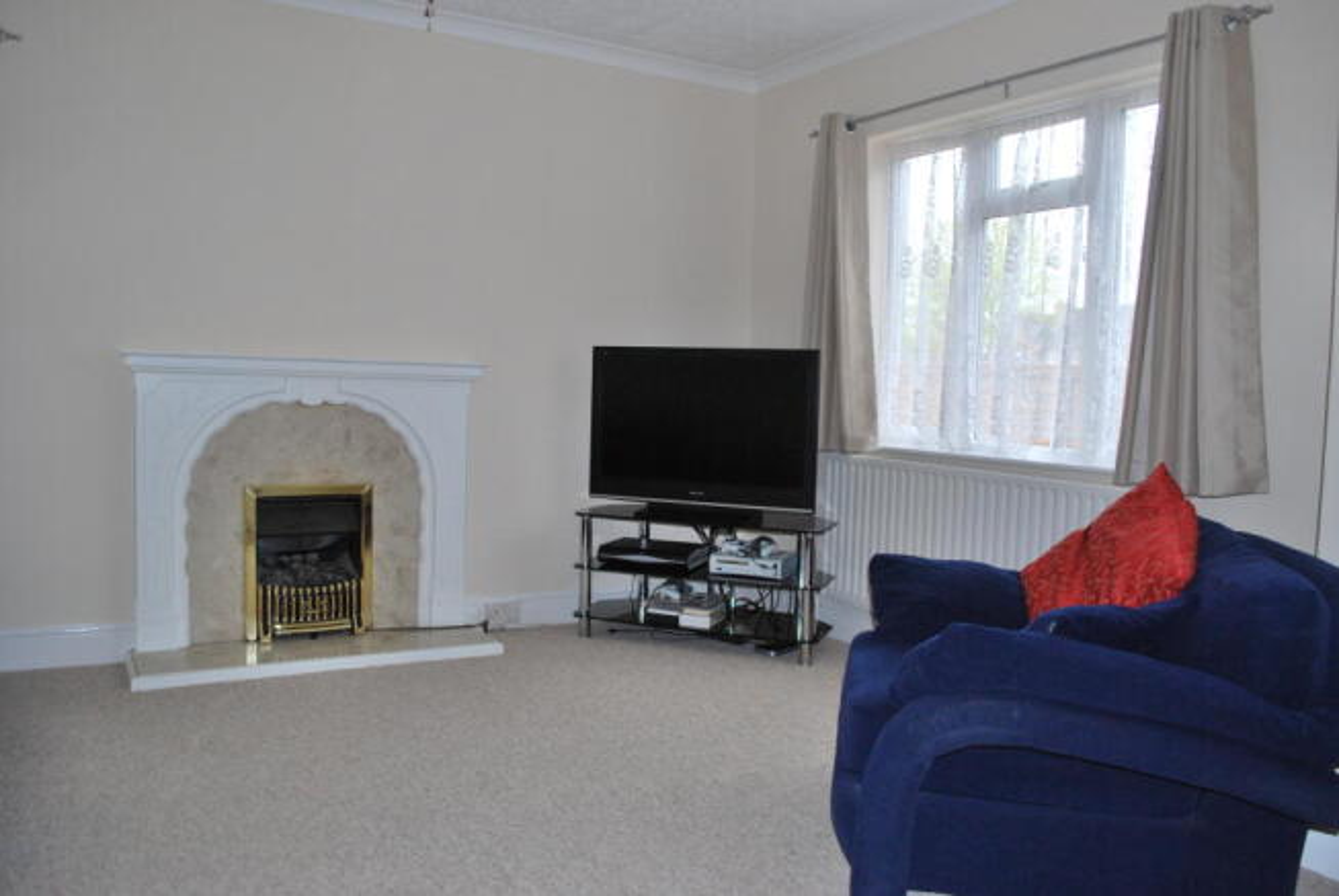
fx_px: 1005
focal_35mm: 27
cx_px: 670
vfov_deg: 48.0
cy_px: 448
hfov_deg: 67.3
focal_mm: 18
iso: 400
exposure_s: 1/60
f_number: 4.5
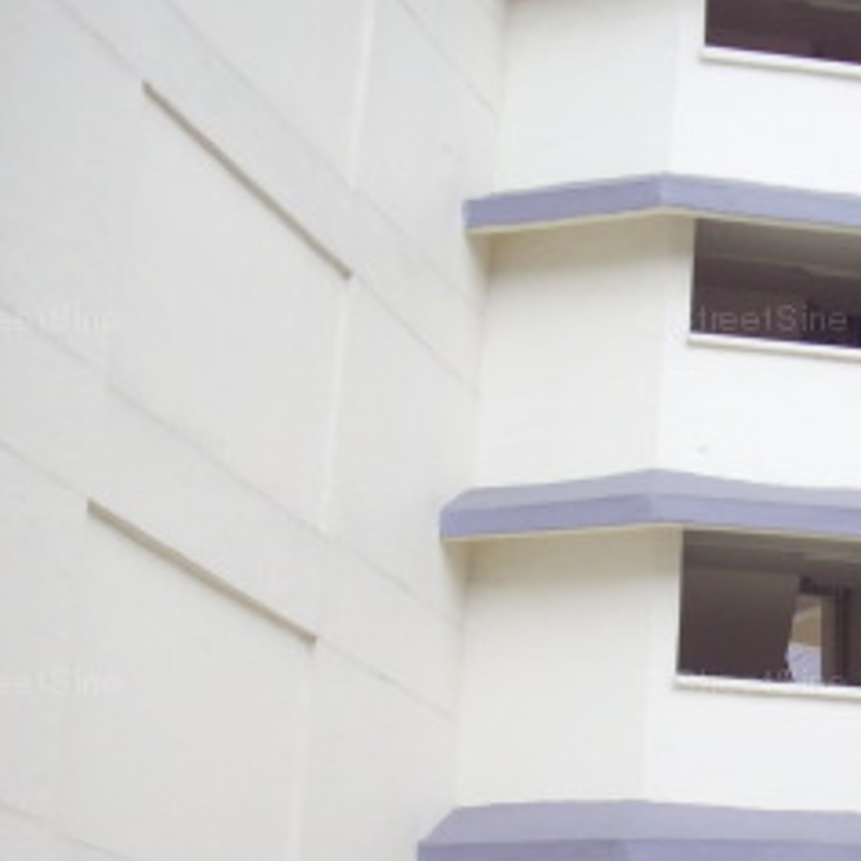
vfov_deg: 22.5
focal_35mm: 76
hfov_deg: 21.7
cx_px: 908
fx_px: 2139
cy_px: 687
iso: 80
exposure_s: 1/125
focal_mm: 6.2
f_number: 5.6
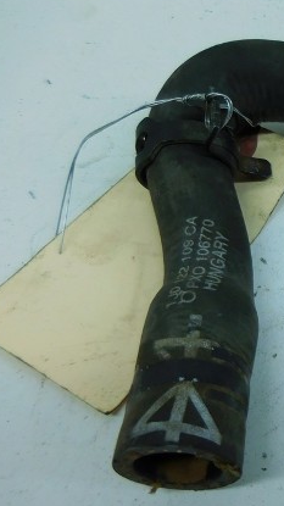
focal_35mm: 42
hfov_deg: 25.0
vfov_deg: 48.4
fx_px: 563
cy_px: 255
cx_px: 357
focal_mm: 4.5
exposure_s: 1/125
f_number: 3.3
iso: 125
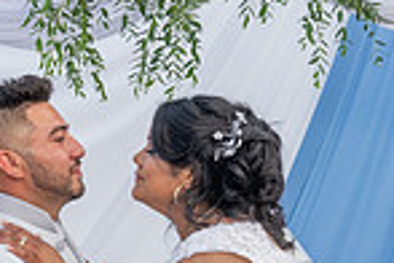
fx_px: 1532
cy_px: 410
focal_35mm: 140
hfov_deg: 14.6
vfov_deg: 9.5
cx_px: 247
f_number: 6.3
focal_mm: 32
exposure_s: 1/125
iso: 200
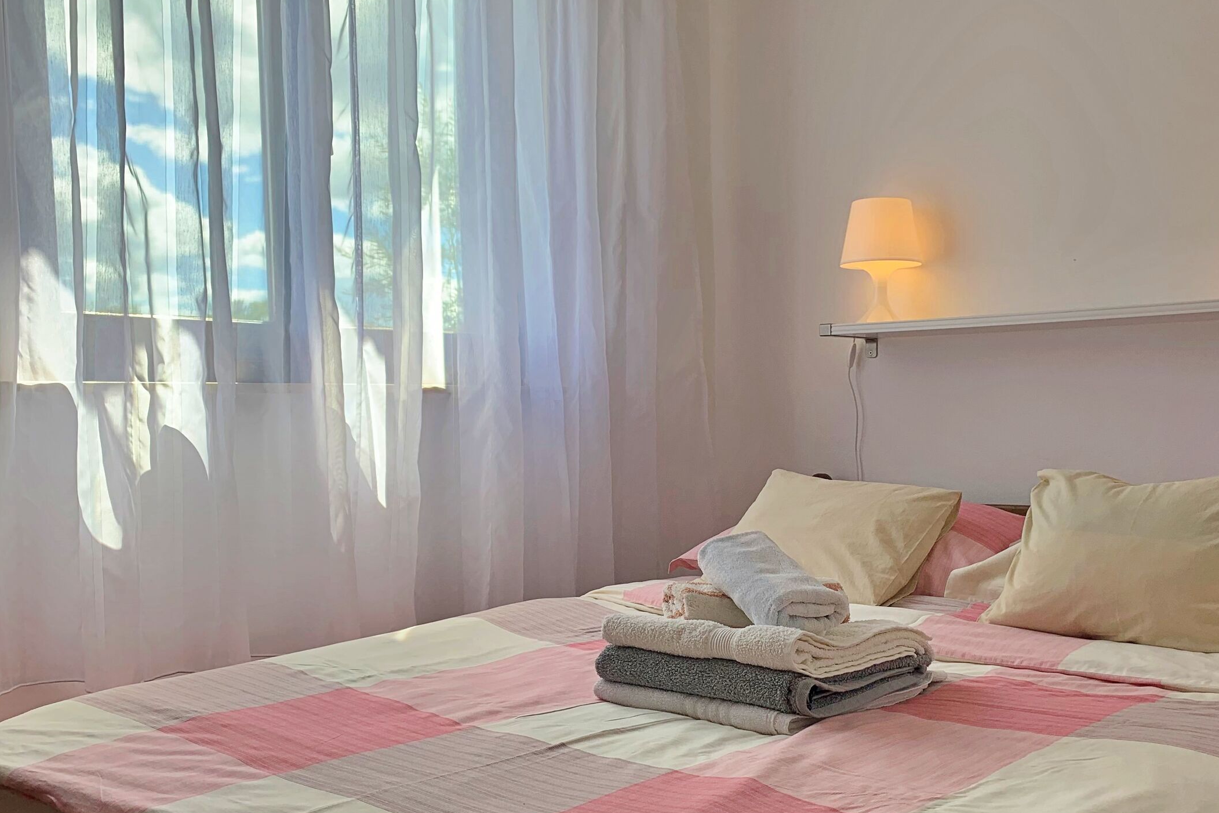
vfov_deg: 36.6
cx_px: 718
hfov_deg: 52.8
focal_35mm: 36
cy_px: 511
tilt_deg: -3.4
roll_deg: +0.2
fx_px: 1219
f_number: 1.8
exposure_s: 1/327
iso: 25
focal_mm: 4.25
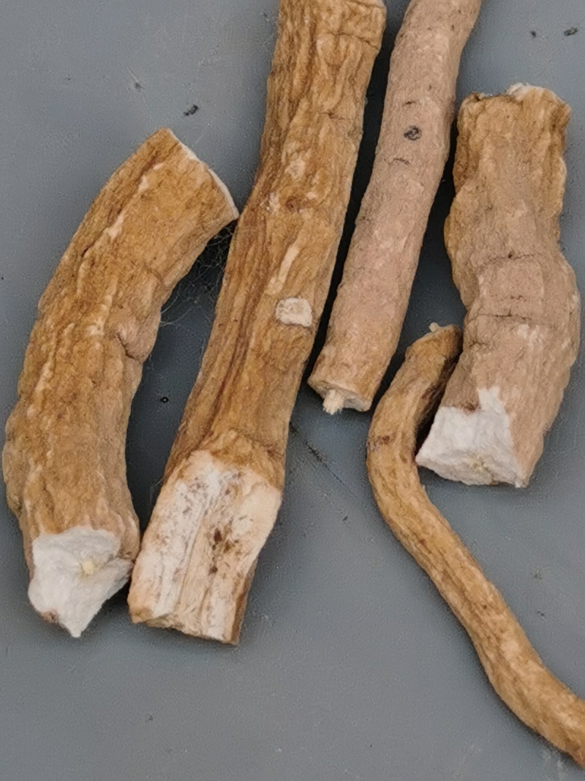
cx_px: 292
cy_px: 390
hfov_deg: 8.1
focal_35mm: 184
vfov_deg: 10.7
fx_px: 4147
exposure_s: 1/331
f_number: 1.8
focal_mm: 5.58
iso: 50
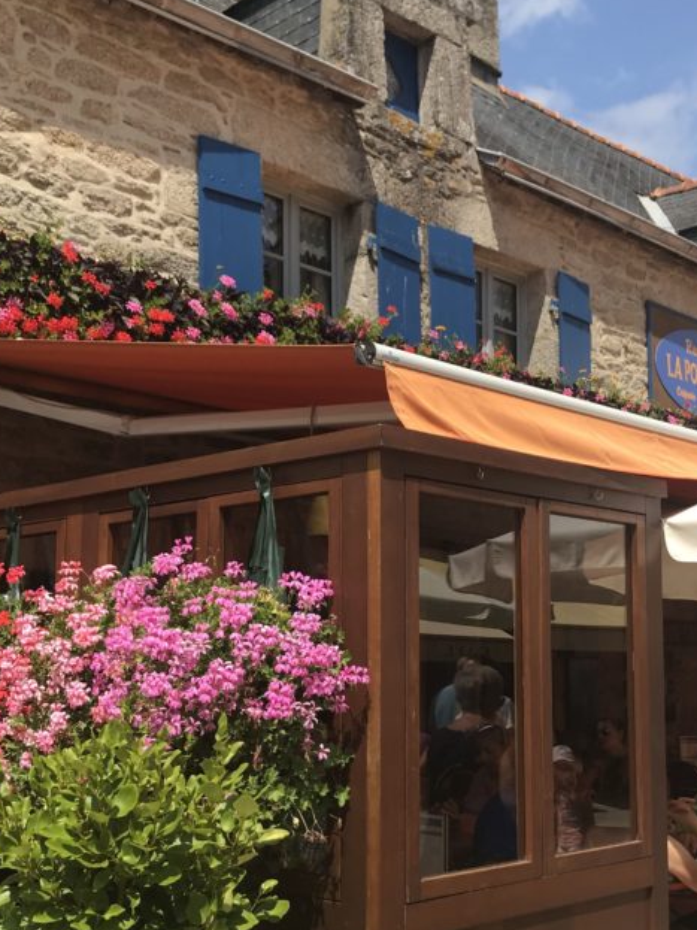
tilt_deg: +4.8
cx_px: 407
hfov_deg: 31.4
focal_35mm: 46
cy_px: 563
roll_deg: +1.1
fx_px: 1235
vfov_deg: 41.0
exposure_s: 1/1808
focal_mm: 3.99
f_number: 1.8
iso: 20
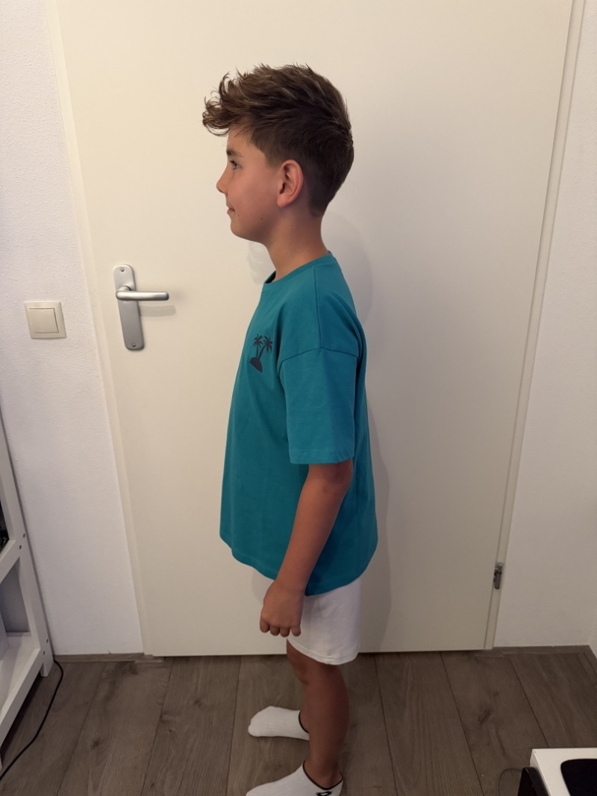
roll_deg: +0.7
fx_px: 552
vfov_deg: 71.6
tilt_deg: -22.2
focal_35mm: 24
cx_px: 298
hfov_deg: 56.8
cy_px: 398
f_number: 1.78
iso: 800
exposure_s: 1/50
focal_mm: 6.76
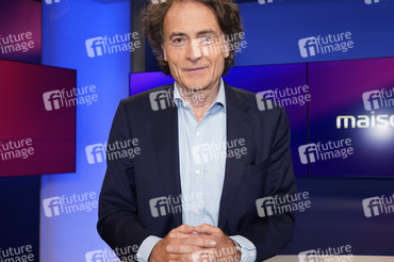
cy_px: 125
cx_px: 191
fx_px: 426
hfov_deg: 49.6
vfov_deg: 34.1
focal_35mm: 39
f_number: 5
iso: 2000
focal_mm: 32
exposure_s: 1/125
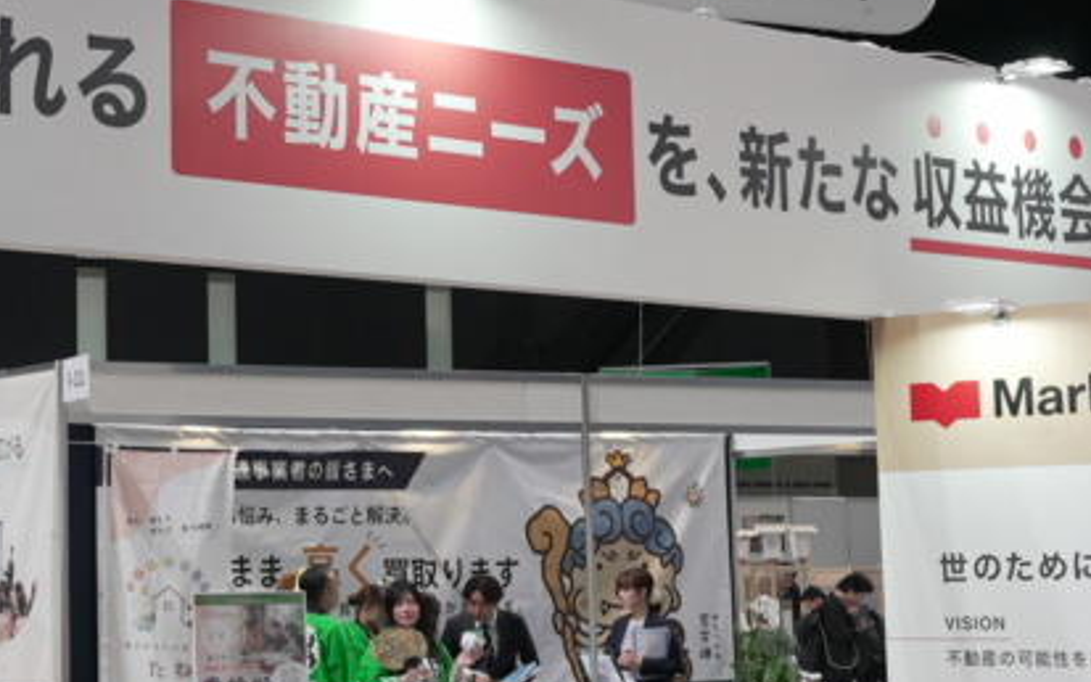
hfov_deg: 22.3
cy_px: 185
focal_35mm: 91
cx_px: 137
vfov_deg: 14.3
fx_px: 2705
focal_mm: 24
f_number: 5.6
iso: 250
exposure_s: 1/40
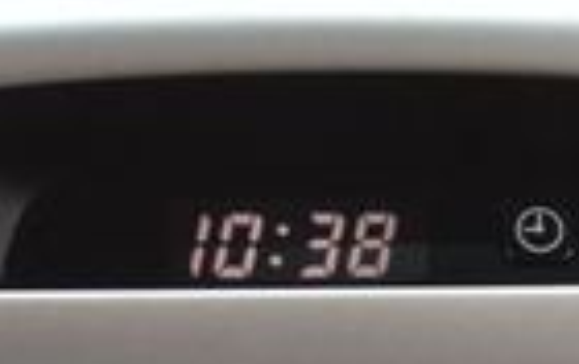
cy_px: 815
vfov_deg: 4.6
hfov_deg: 7.5
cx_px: 389
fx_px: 4410
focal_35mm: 279
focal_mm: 40
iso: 400
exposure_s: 1/30
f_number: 7.1
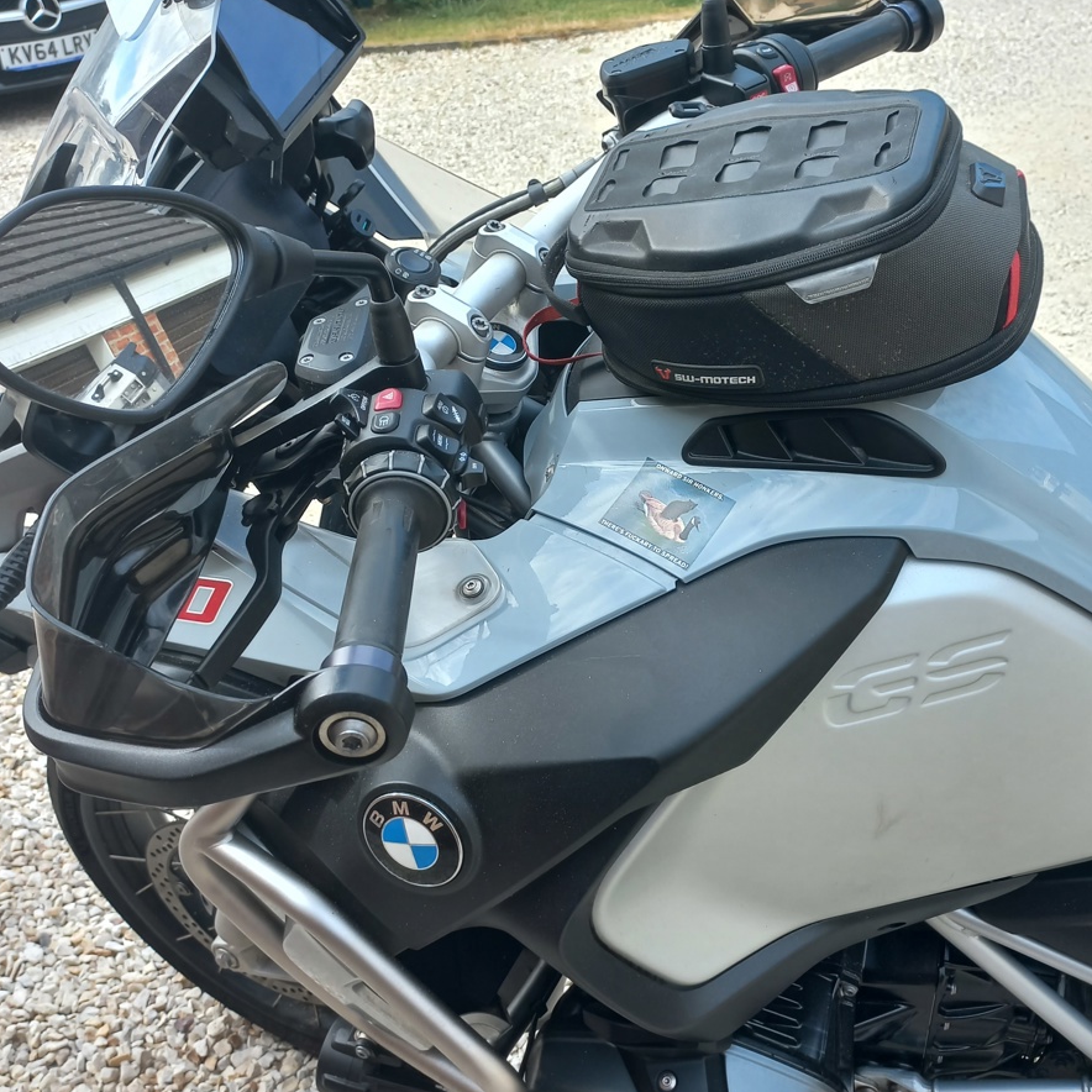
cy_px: 539
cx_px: 620
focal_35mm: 30
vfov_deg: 54.0
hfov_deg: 53.9
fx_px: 1071
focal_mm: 4.6
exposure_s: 1/185
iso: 25
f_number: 1.8
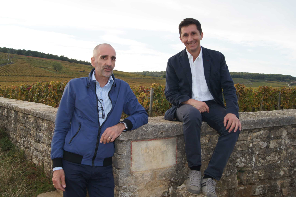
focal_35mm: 33
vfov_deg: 39.9
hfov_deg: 57.2
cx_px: 148
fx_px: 271
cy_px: 98
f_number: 6.3
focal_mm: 22
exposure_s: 1/160
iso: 200
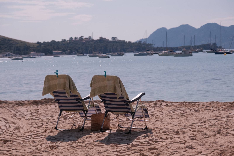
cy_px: 78
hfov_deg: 23.1
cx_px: 117
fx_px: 572
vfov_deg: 15.5
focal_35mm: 88
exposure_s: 1/6000
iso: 320
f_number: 4
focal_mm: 58.6
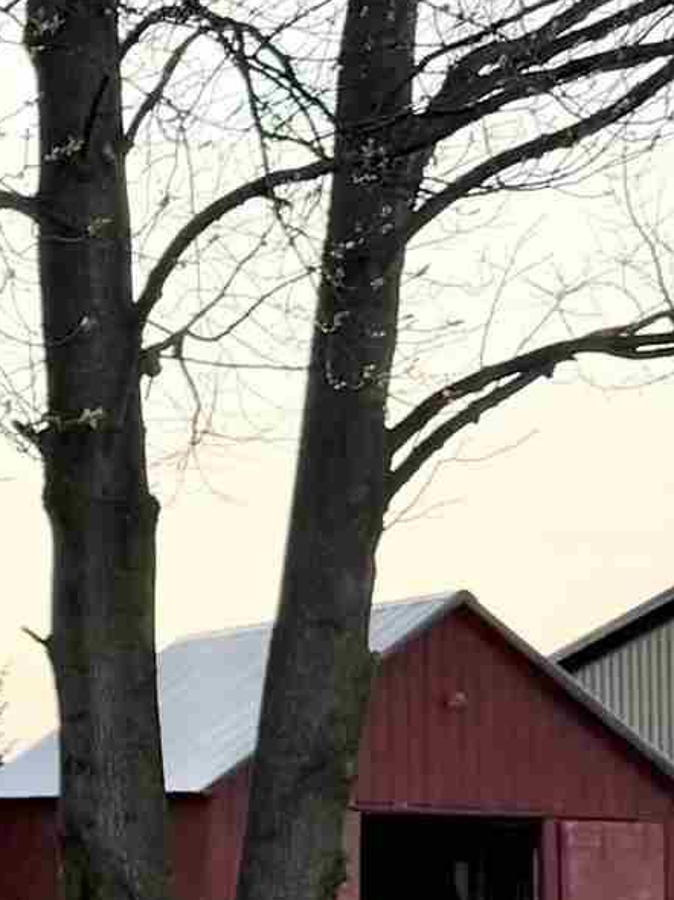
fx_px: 3247
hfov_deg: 9.9
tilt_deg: +5.7
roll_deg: -2.2
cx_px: -1106
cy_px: 482
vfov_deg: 15.8
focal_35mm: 125
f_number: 1.78
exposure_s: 1/4167
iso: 80
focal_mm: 6.76
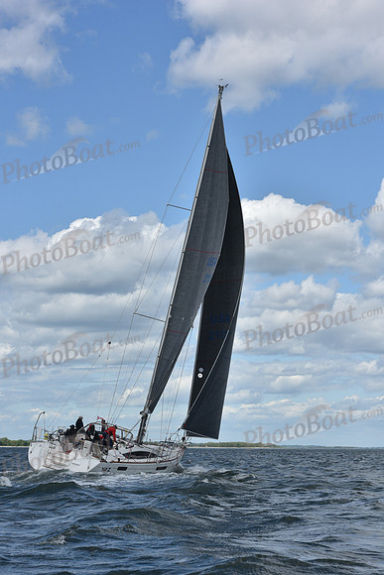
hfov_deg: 15.9
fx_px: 1375
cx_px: 192
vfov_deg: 23.6
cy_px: 288
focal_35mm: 86
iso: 320
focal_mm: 86
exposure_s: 1/1250
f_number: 9
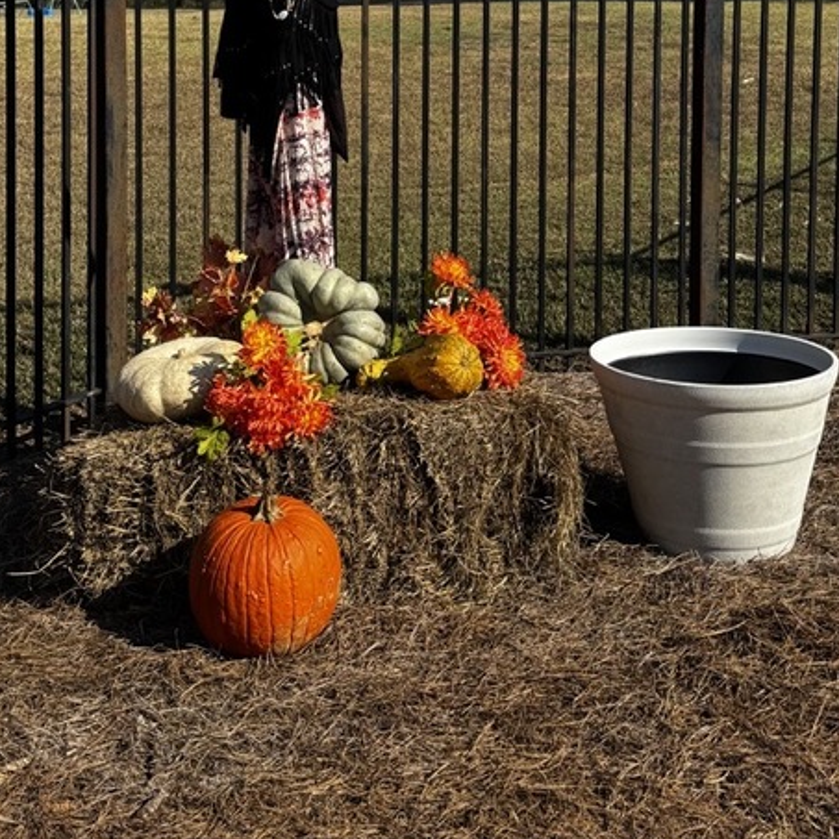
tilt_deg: -4.4
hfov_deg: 35.4
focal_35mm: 48
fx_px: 1316
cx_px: 424
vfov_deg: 32.9
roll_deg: +0.3
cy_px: 33
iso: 80
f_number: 1.78
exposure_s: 1/4049
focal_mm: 6.76
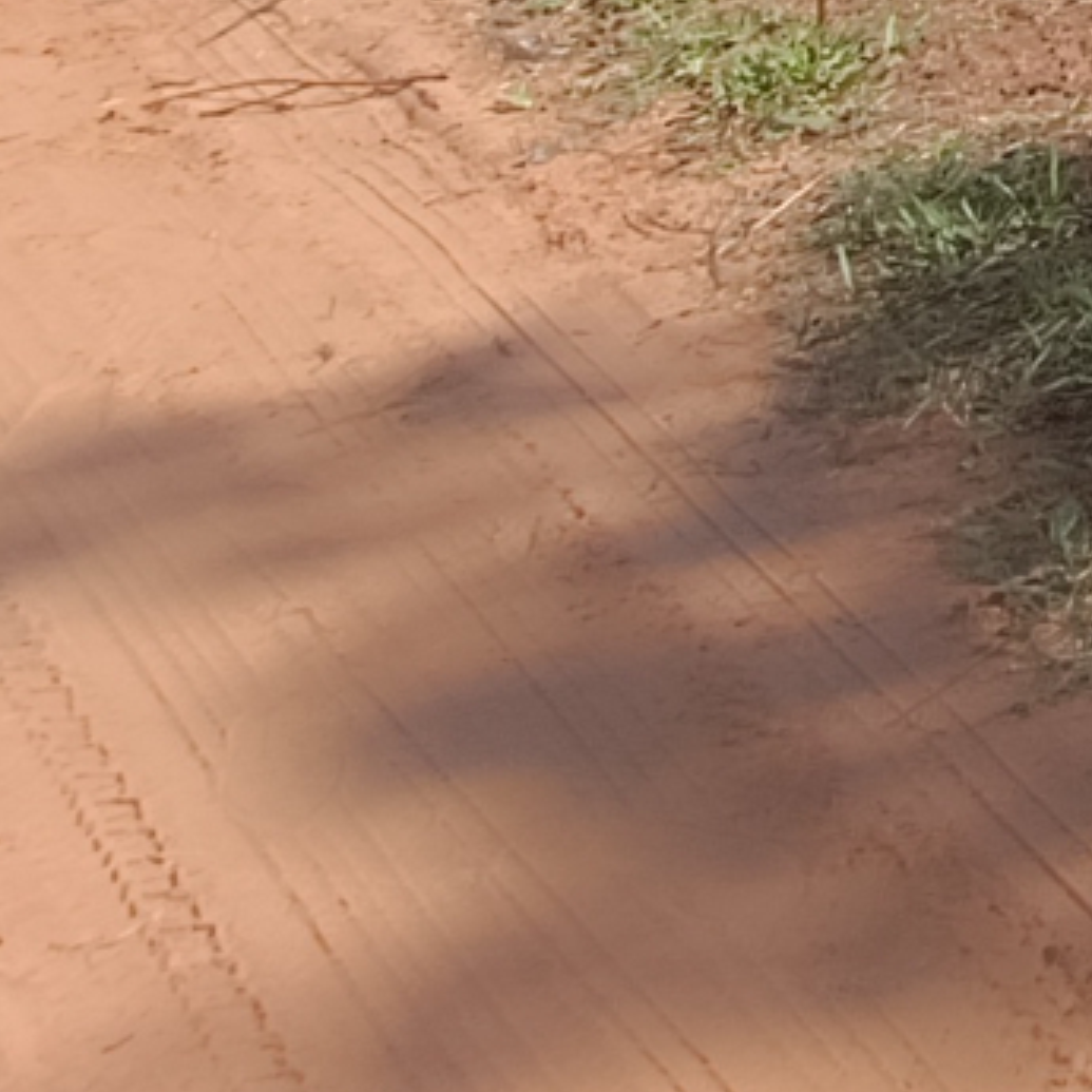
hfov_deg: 13.7
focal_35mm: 84
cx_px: 2719
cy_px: -1187
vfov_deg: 15.6
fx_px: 2998
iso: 50
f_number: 2.2
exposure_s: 1/759
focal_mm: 1.66
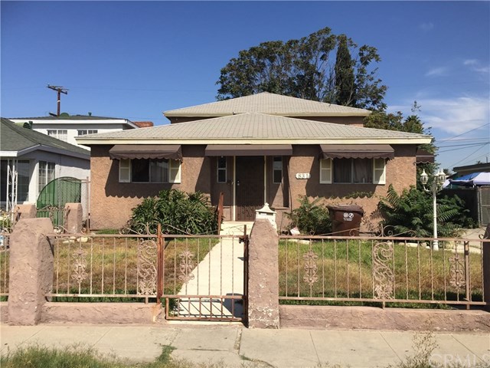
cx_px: 245
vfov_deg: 48.2
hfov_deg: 61.7
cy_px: 184
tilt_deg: +1.9
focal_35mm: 29
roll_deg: +0.1
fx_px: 411
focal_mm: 4.15
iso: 32
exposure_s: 1/2326
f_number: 2.2
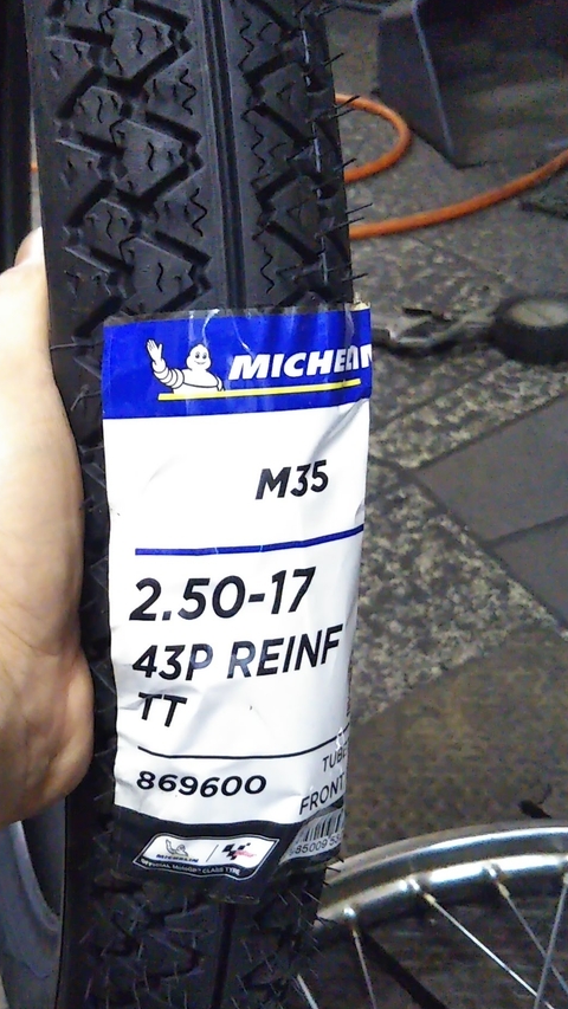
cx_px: 146
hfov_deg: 25.7
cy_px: 564
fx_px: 1231
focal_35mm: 46
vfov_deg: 44.5
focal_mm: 4
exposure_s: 1/23
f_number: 2.2
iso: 836
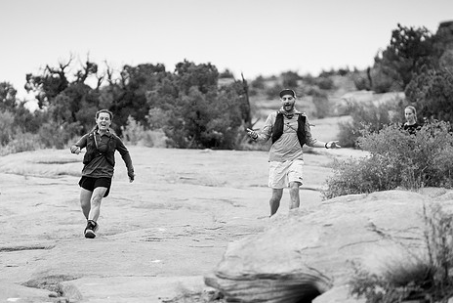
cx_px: 199
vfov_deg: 5.5
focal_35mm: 250
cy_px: 158
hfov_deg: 8.2
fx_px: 3148
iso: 3200
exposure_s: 1/3200
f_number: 3.2
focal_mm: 200
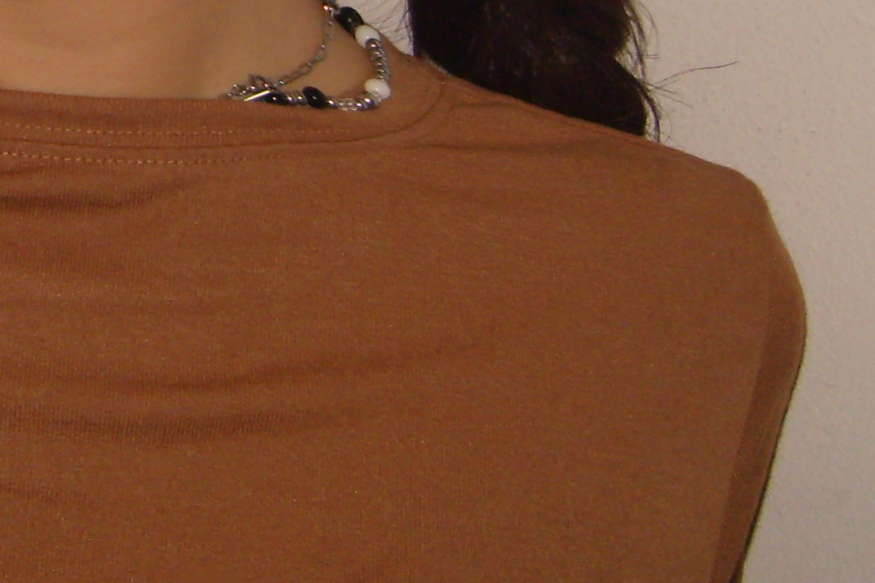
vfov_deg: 10.8
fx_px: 2989
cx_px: -111
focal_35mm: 123
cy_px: -217
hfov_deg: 16.1
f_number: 2.8
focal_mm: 7.4
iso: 100
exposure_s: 1/30
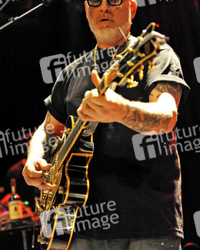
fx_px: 496
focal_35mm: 67
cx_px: 102
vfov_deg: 28.3
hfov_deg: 22.8
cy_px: 104
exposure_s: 1/160
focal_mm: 58
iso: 3200
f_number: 2.8
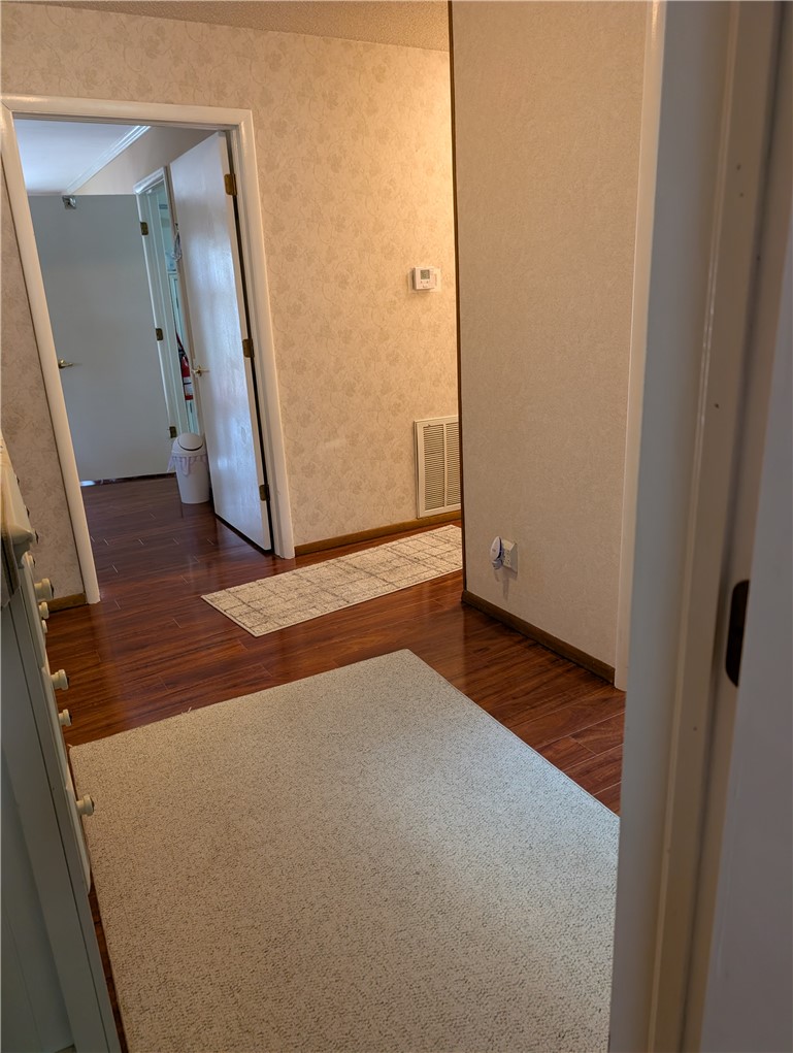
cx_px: 396
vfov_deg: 71.5
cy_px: 526
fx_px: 731
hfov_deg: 56.9
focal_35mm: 24
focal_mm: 6.9
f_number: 1.68
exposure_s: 1/120
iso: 626
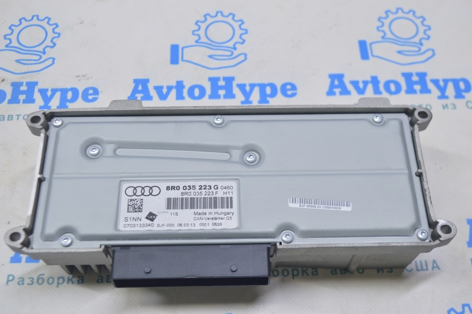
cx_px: 236
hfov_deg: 41.1
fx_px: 629
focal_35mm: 48
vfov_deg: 28.0
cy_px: 157
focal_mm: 32
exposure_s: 1/25
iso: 400
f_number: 5.6
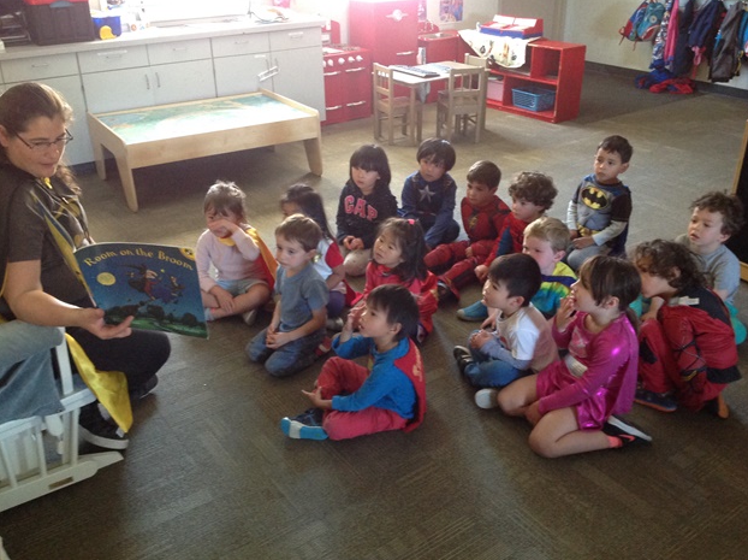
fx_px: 777
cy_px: 273
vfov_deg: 39.6
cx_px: 378
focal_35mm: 36
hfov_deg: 51.4
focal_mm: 4.28
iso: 320
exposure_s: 1/15
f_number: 2.4
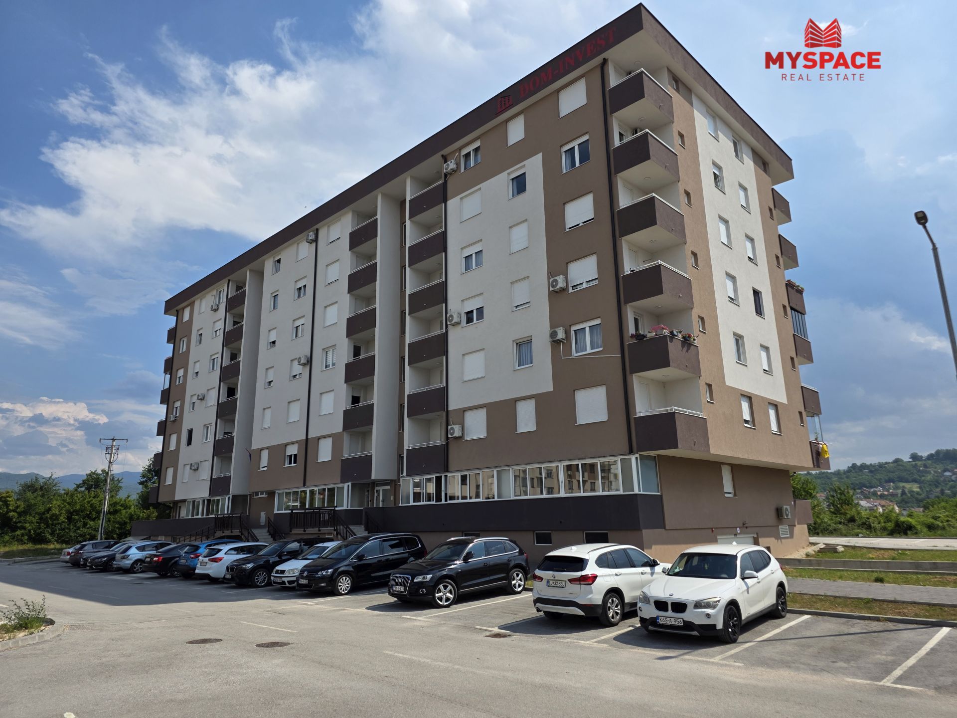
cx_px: 478
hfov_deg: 73.9
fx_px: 636
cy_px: 359
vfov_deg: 58.9
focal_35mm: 23
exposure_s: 1/7944
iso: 80
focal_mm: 6.3
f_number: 1.7
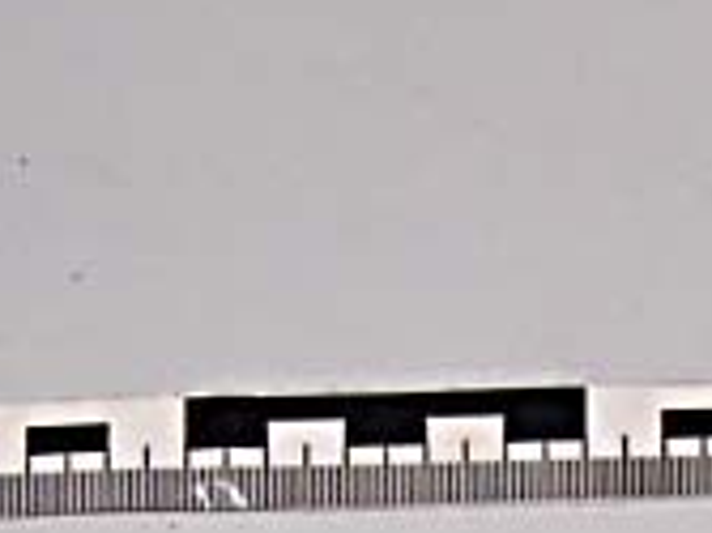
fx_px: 3617
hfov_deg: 11.1
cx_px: 746
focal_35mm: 176
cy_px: 904
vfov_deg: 8.2
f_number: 4.9
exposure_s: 1/50
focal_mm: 8.25
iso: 400
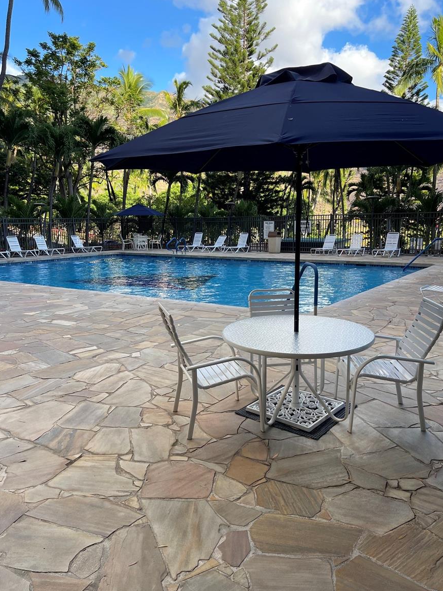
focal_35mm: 27
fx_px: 461
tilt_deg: -9.2
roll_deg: +0.7
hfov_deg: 51.3
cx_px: 228
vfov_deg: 65.3
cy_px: 297
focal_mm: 5.1
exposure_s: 1/561
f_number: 1.6
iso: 32
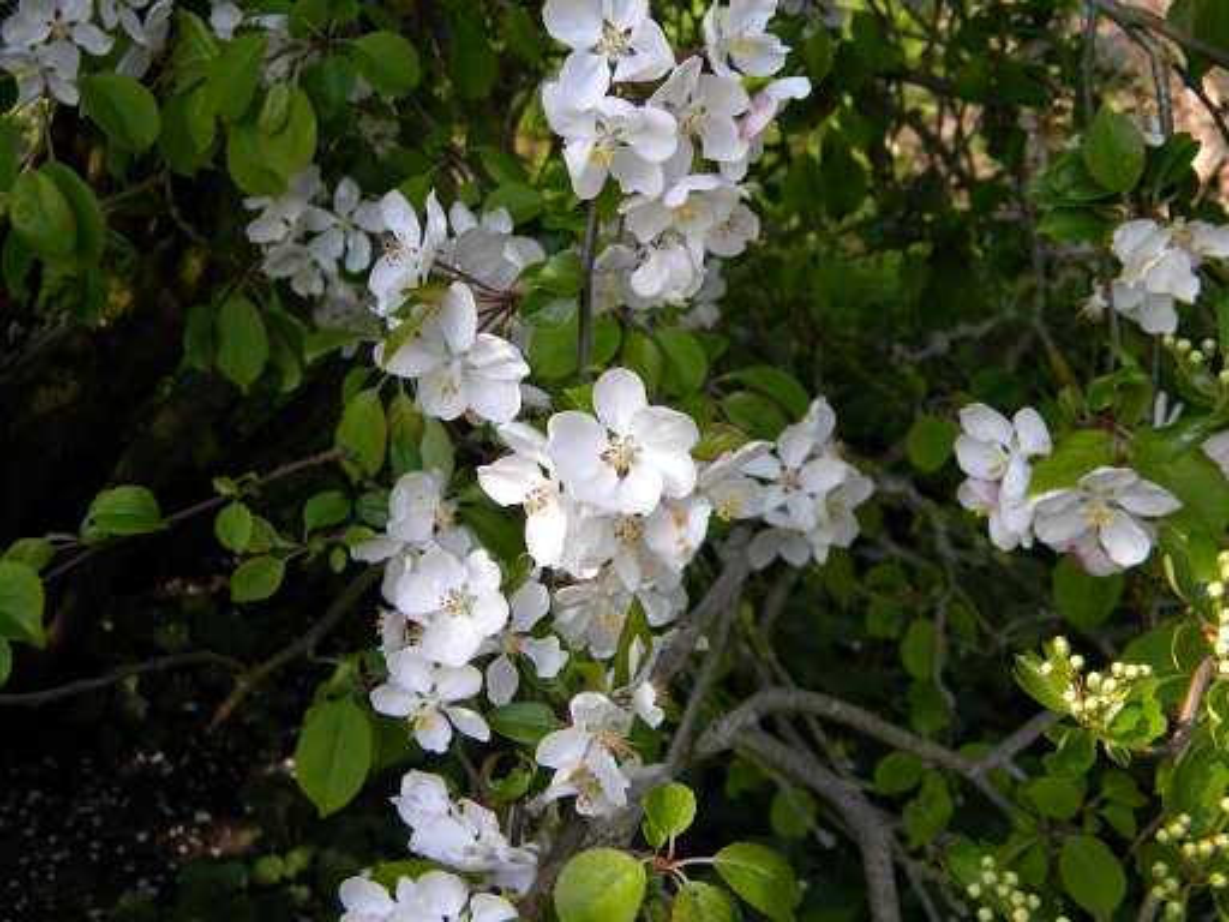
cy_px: 461
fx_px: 1669
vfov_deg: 30.9
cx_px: 614
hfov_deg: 40.4
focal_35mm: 47
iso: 80
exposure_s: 1/236
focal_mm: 8.6
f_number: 3.9
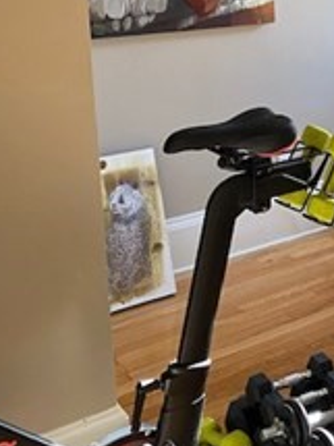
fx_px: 747
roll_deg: -0.2
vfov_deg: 32.4
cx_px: 349
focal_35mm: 58
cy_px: 95
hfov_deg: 23.9
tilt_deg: -11.8
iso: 125
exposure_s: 1/83
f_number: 1.8
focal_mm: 4.25
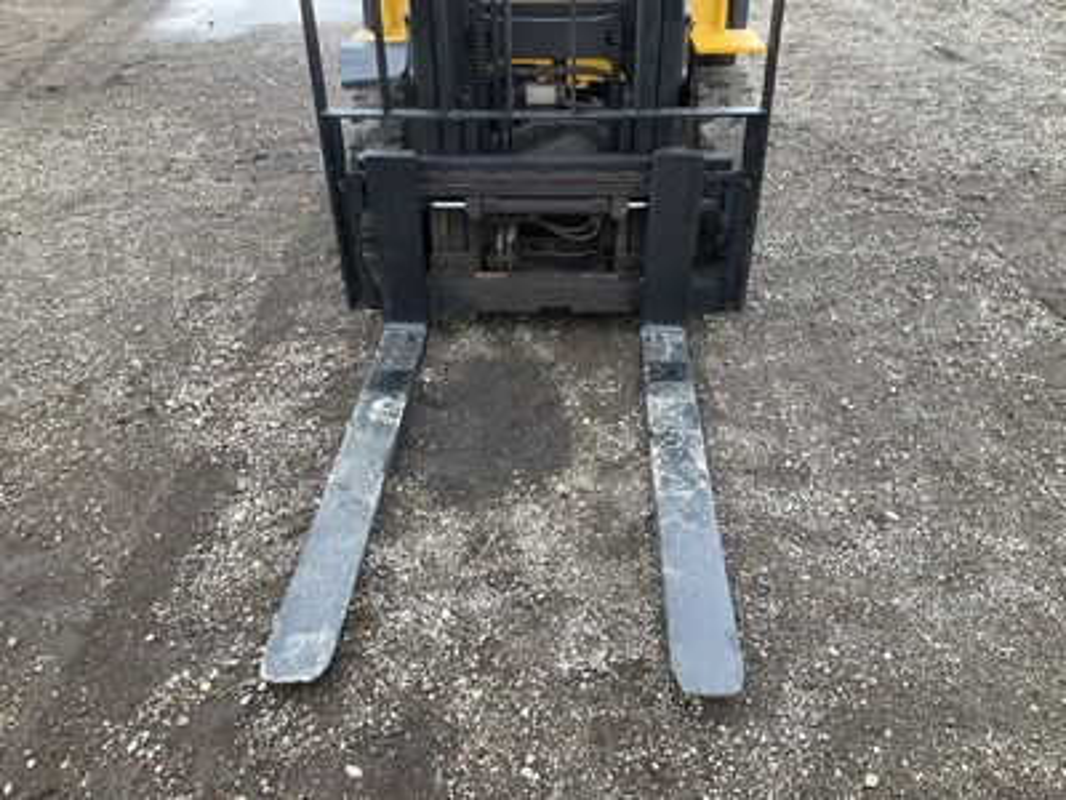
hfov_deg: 61.7
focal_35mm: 29
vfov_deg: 48.2
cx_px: 533
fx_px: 893
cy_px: 400
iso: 20
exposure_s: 1/122
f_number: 1.8
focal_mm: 3
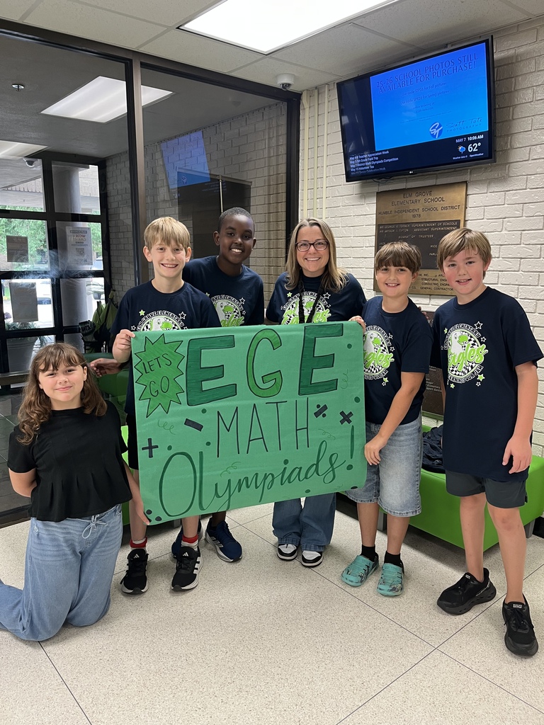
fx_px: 545
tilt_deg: -11.3
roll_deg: +0.0
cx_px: 272
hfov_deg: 53.1
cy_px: 362
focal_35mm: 26
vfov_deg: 67.3
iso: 125
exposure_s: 1/60
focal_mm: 5.1
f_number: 1.6
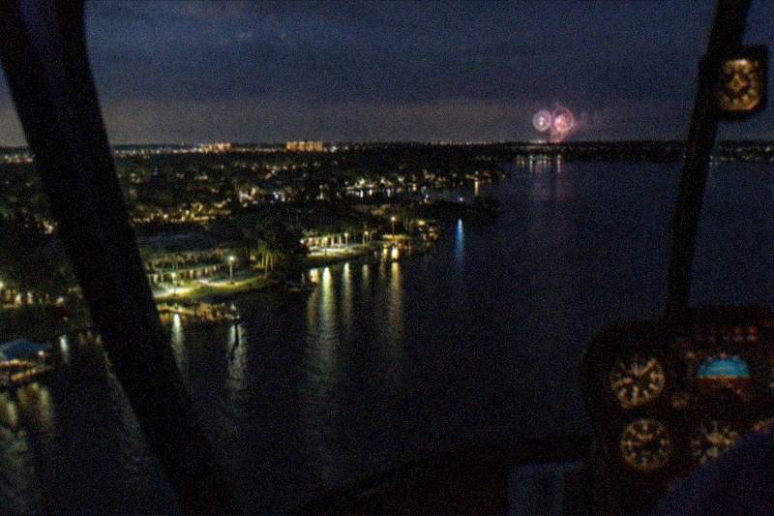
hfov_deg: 48.5
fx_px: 860
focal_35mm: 40
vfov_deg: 33.4
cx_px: 387
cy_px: 258
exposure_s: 1/40
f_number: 6.3
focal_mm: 40
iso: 800
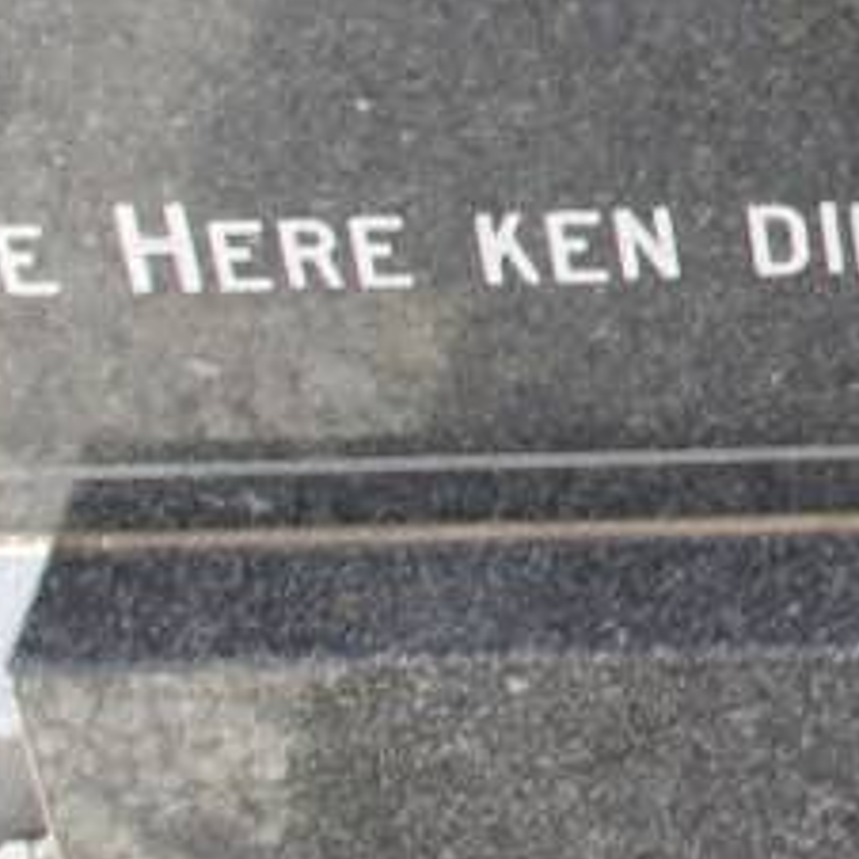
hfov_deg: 10.0
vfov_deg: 10.6
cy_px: -139
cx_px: 1684
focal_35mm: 162
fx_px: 4548
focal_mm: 24.38
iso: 800
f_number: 11
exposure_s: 1/125
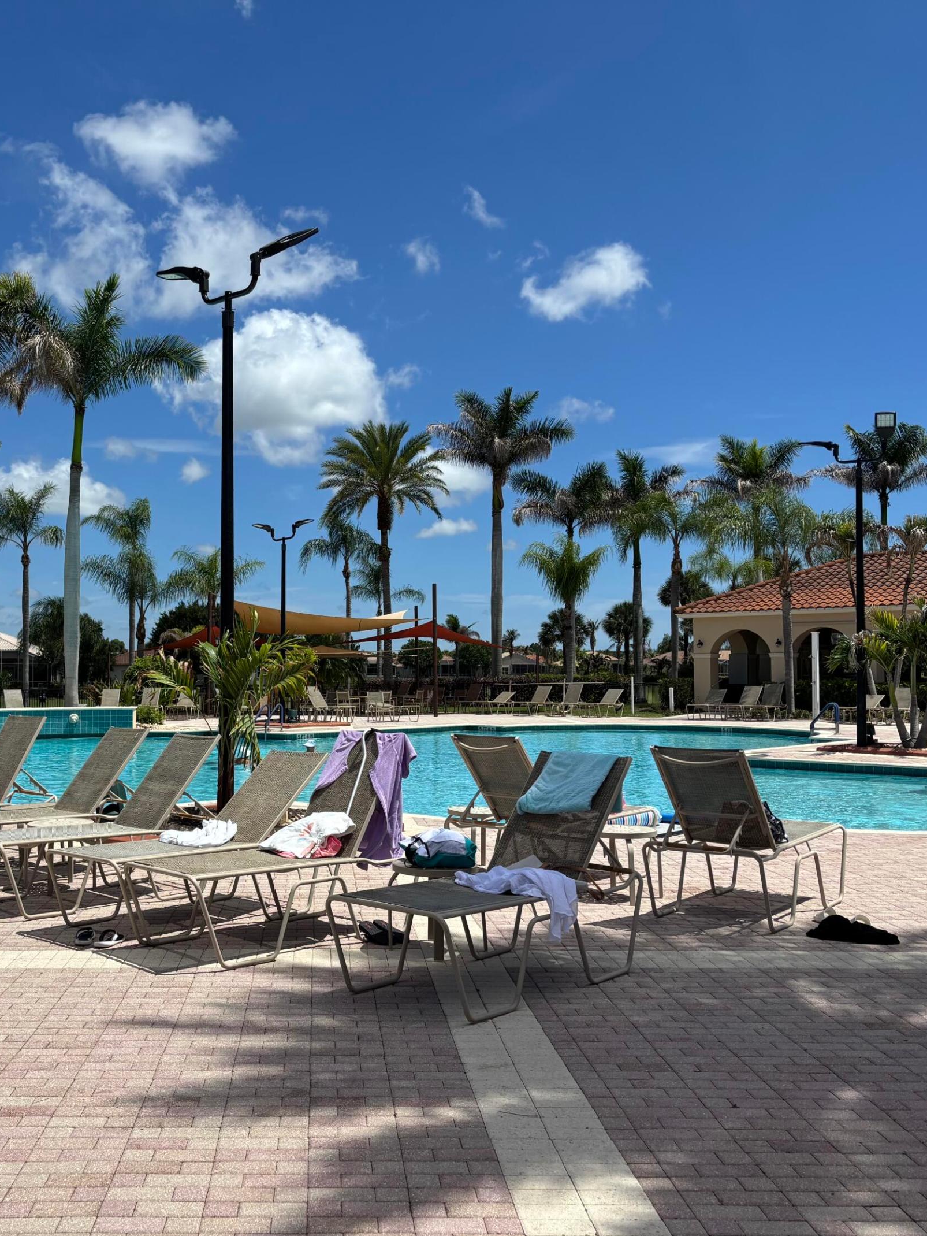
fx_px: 1249
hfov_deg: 40.1
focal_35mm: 35
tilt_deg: +3.6
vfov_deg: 52.6
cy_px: 614
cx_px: 289
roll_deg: +0.8
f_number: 1.6
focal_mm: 5.96
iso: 50
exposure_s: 1/5952
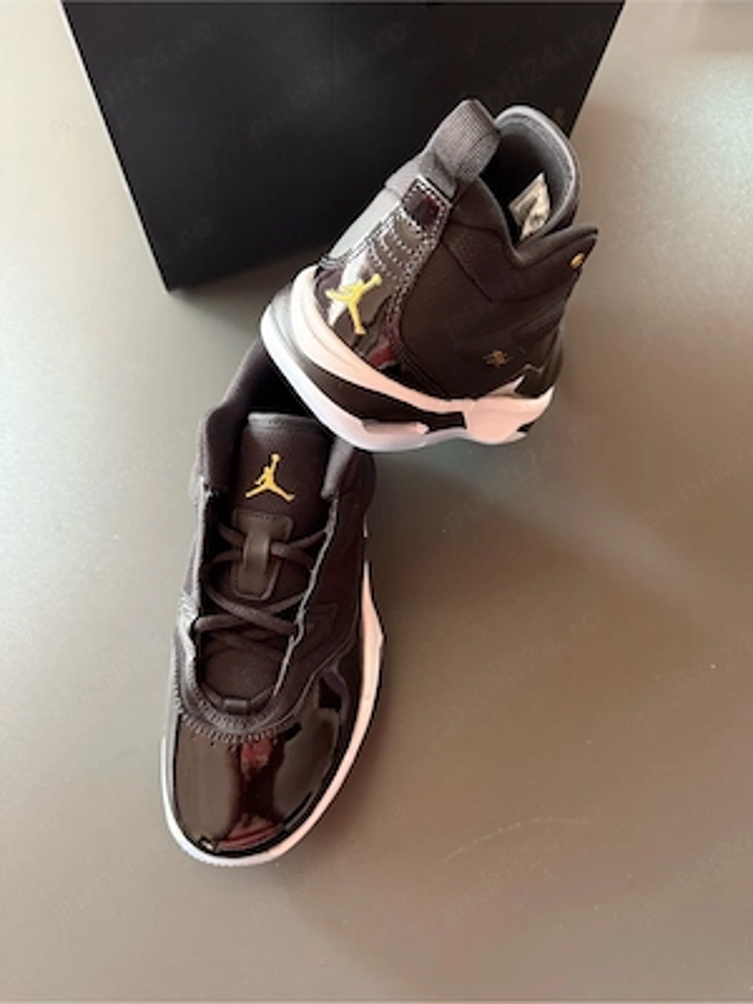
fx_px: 696
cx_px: 376
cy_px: 502
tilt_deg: -67.9
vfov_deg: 71.6
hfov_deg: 56.8
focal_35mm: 24
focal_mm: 6.76
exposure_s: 1/44
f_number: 1.78
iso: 800
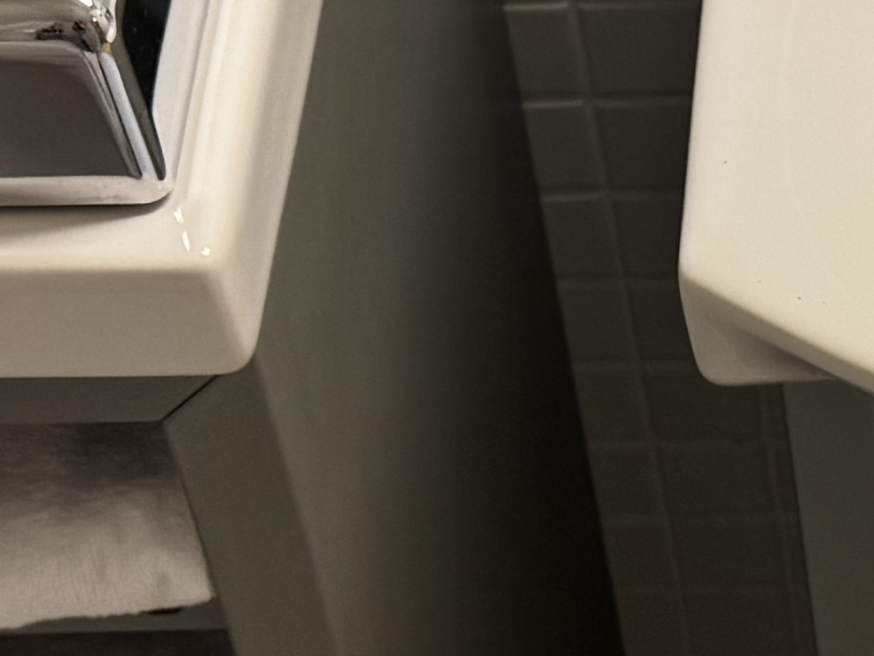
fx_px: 3510
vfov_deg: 10.7
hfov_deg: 13.6
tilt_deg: -50.7
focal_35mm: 139
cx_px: 1179
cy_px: 466
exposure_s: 1/50
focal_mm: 6.76
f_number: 1.78
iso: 125
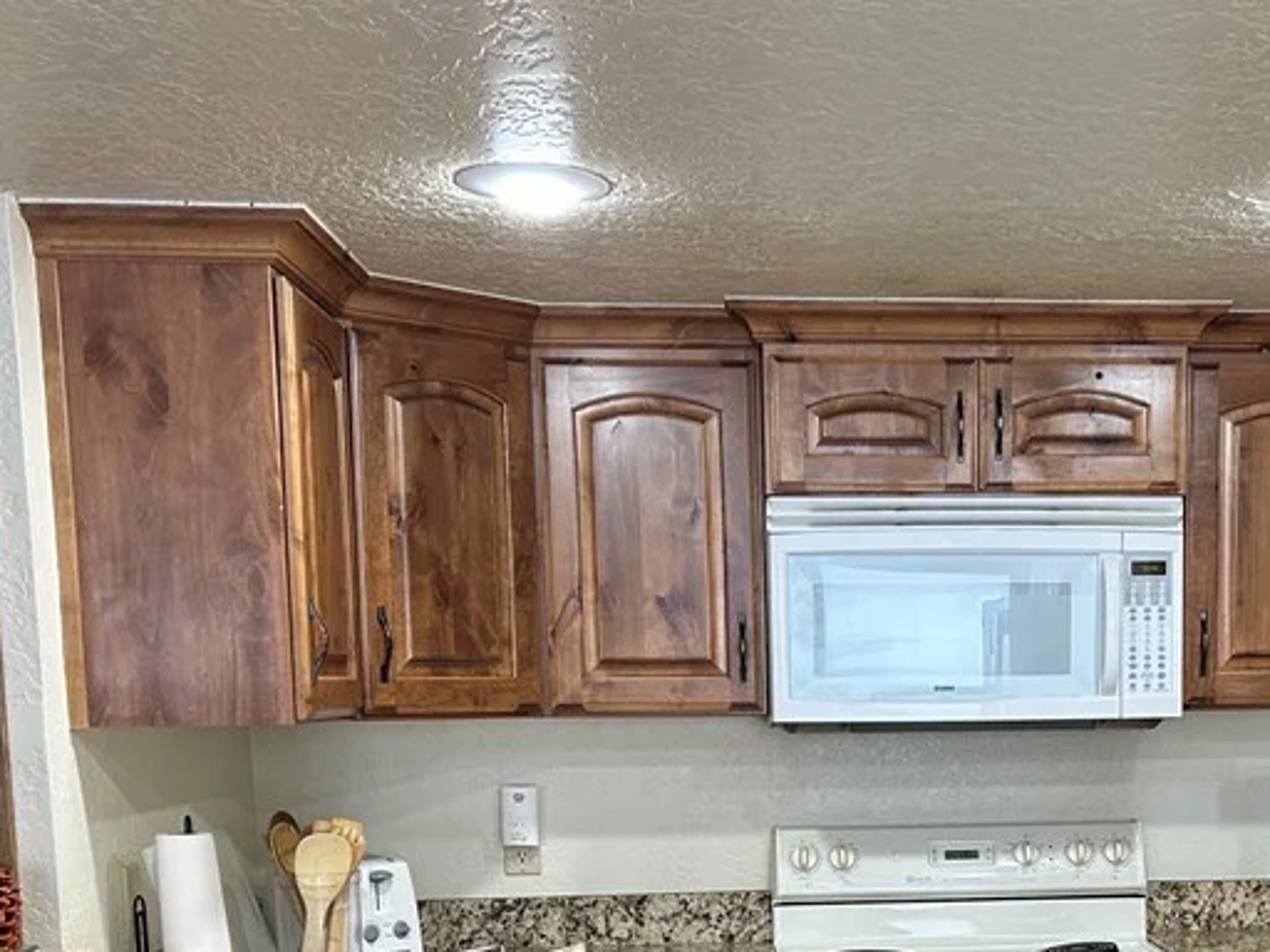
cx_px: 923
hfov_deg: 36.1
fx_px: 1908
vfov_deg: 26.8
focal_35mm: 52
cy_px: 912
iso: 80
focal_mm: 5.7
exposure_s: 1/60
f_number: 1.5
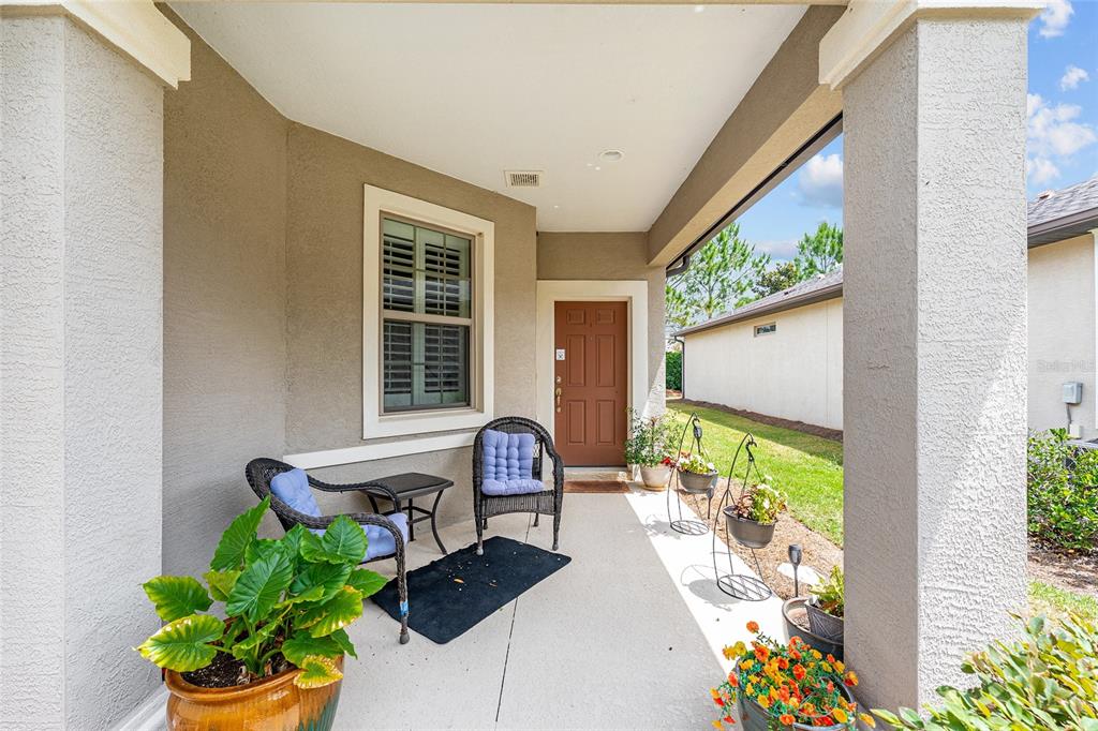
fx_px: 427
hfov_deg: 104.3
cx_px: 549
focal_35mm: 14
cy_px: 366
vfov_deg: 81.2
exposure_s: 1/125
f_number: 7.1
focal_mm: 14
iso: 200
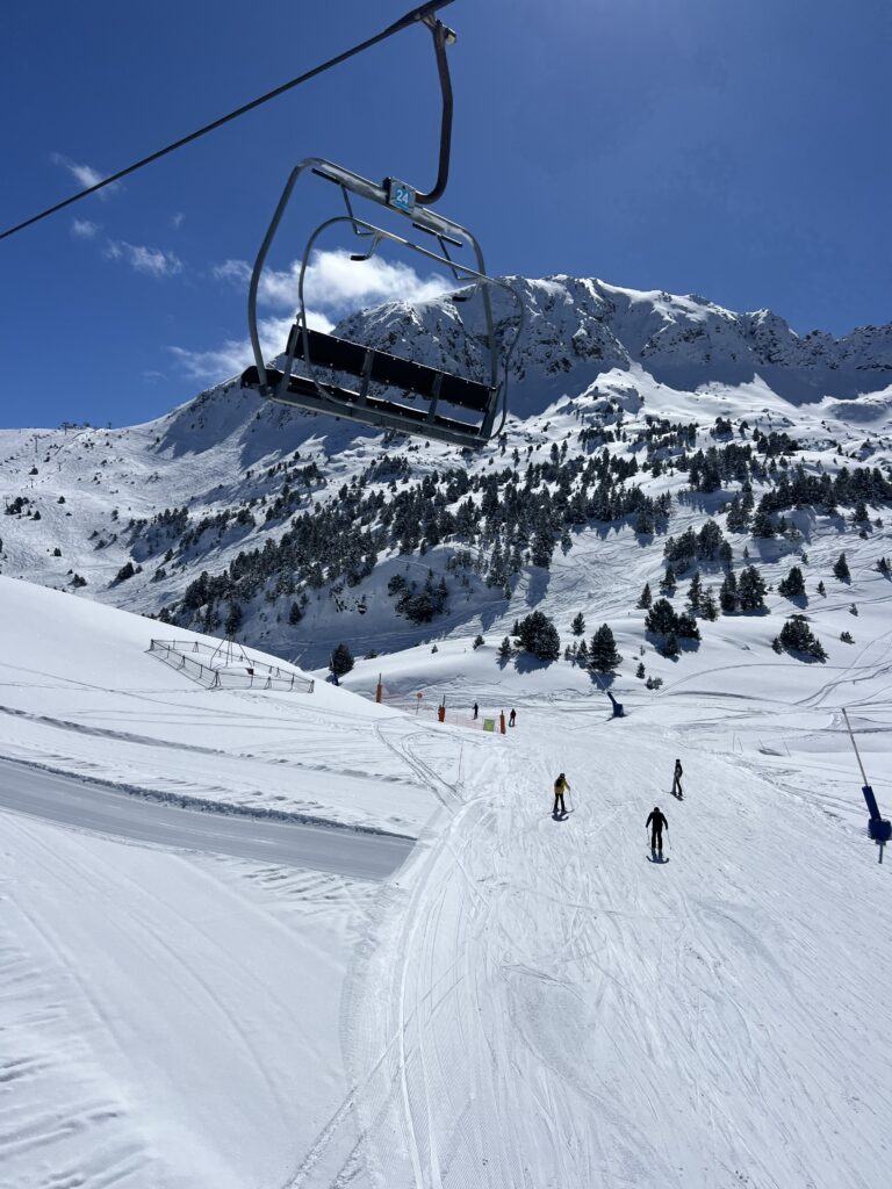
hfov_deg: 53.1
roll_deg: -4.1
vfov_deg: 67.3
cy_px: 594
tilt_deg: +1.1
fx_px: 893
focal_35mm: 26
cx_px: 446
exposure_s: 1/16393
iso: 32
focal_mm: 5.7
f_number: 1.5
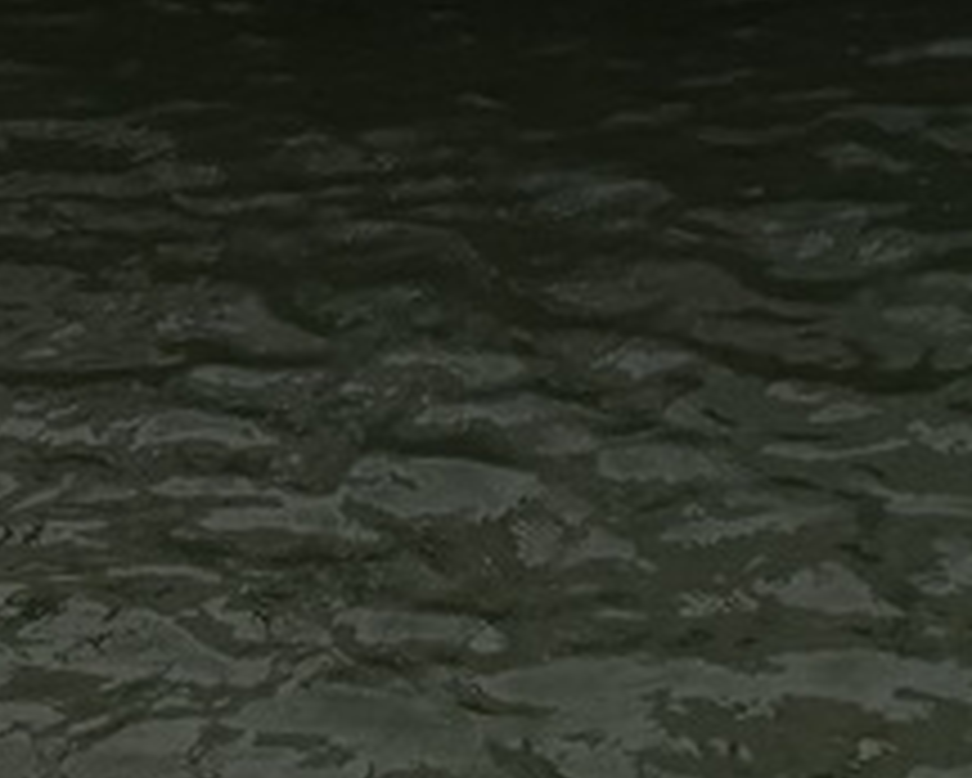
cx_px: 1634
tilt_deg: -11.9
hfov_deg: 13.6
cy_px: -985
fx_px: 3741
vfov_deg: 10.5
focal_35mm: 130
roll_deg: -2.7
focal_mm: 6.76
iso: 80
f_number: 1.78
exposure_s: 1/3953
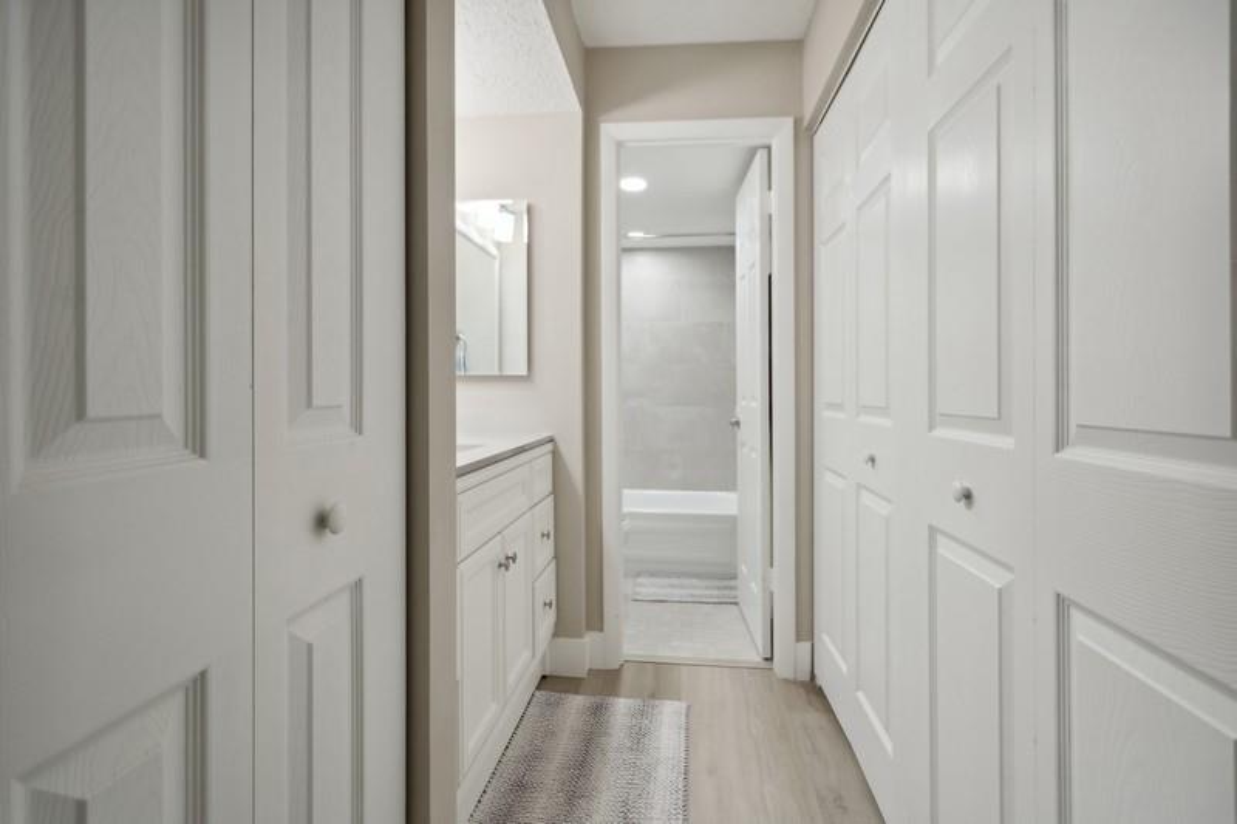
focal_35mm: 15
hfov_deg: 100.4
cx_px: 618
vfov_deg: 77.3
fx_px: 515
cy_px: 412
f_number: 4.5
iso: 200
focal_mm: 10
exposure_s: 1/80
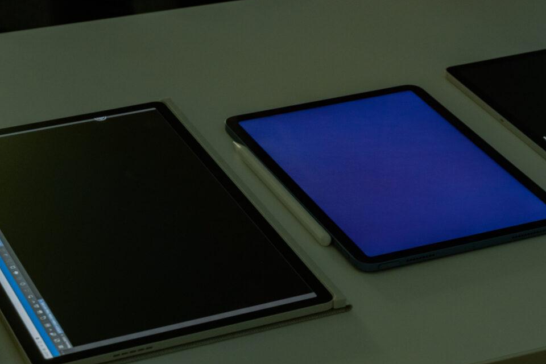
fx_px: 1699
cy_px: 182
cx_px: 273
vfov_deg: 12.2
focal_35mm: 112
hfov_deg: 18.3
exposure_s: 1/3
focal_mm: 105
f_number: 14
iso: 2500
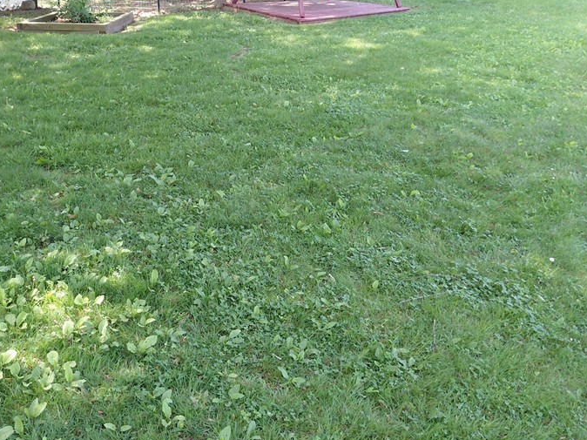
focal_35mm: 38
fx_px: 644
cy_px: 118
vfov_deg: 36.9
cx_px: 235
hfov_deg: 48.7
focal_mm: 4.69
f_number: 1.8
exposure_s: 1/120
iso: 80
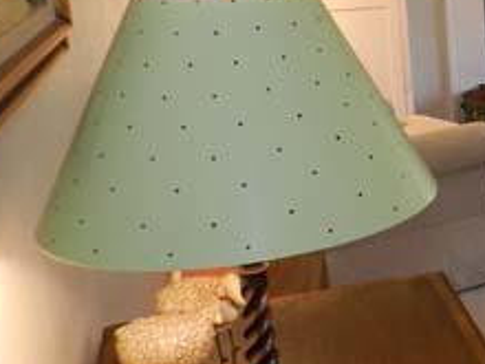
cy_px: 117
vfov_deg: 21.5
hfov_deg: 24.5
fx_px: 953
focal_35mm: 68
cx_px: 648
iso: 200
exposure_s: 1/30
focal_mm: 4
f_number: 3.4
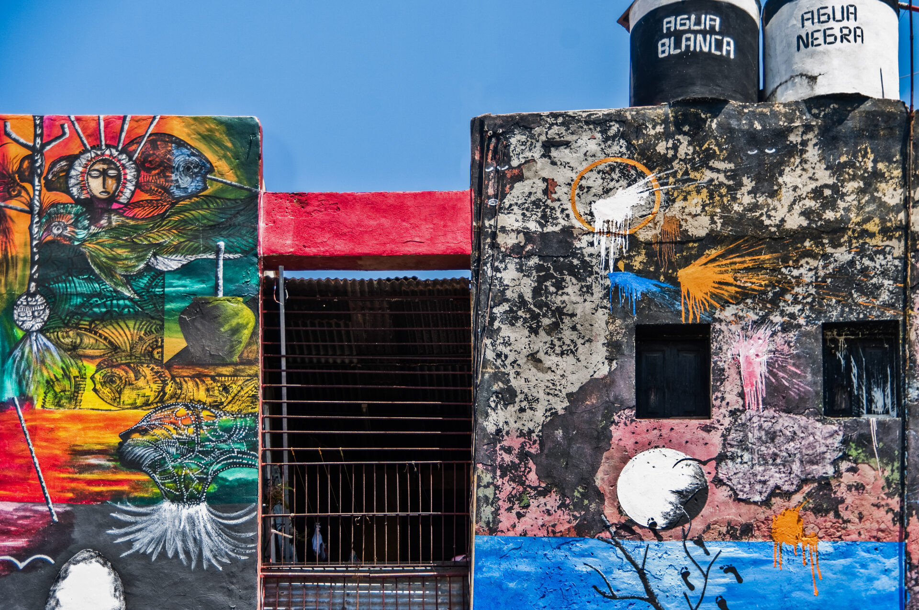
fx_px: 2677
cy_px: 305
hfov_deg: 19.5
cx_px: 460
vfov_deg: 13.0
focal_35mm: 105
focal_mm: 70
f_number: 6.7
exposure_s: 1/125
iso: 100
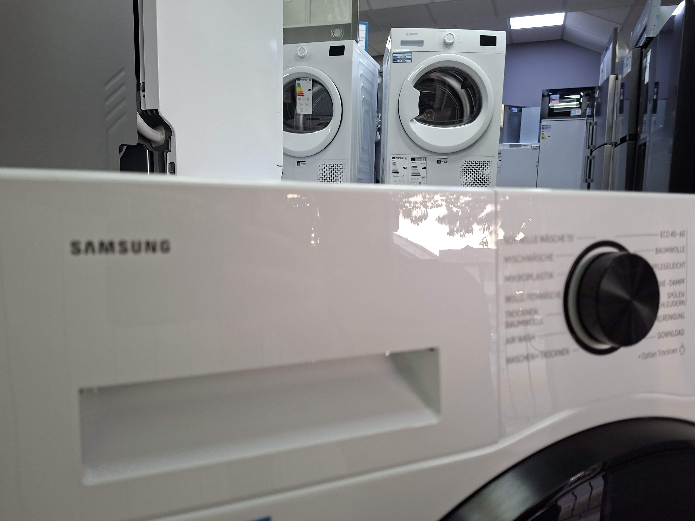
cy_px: 260
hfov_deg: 73.9
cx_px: 348
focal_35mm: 23
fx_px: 462
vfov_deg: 58.9
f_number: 1.8
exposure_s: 1/120
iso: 320
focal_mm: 5.54
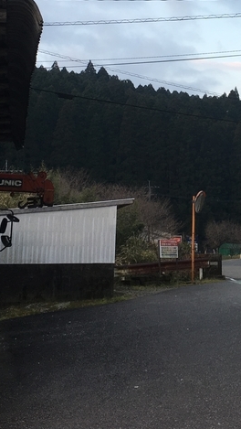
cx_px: 229
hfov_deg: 17.2
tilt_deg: +12.9
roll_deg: -0.1
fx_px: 783
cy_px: 95
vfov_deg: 29.9
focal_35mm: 69
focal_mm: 4.15
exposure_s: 1/120
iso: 32
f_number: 2.2
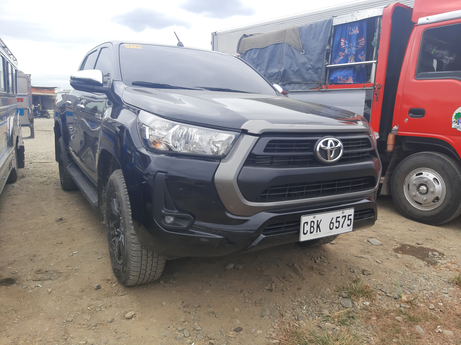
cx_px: 230
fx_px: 359
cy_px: 172
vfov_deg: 51.3
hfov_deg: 65.4
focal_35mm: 27
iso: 40
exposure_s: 1/489
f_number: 1.7
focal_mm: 3.93
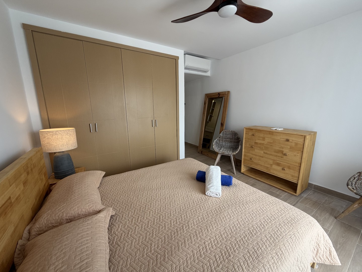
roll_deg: +1.0
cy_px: 136
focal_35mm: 14
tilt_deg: -11.0
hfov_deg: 102.1
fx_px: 146
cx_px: 181
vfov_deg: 85.7
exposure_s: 1/121
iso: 80
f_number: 2.2
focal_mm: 2.22
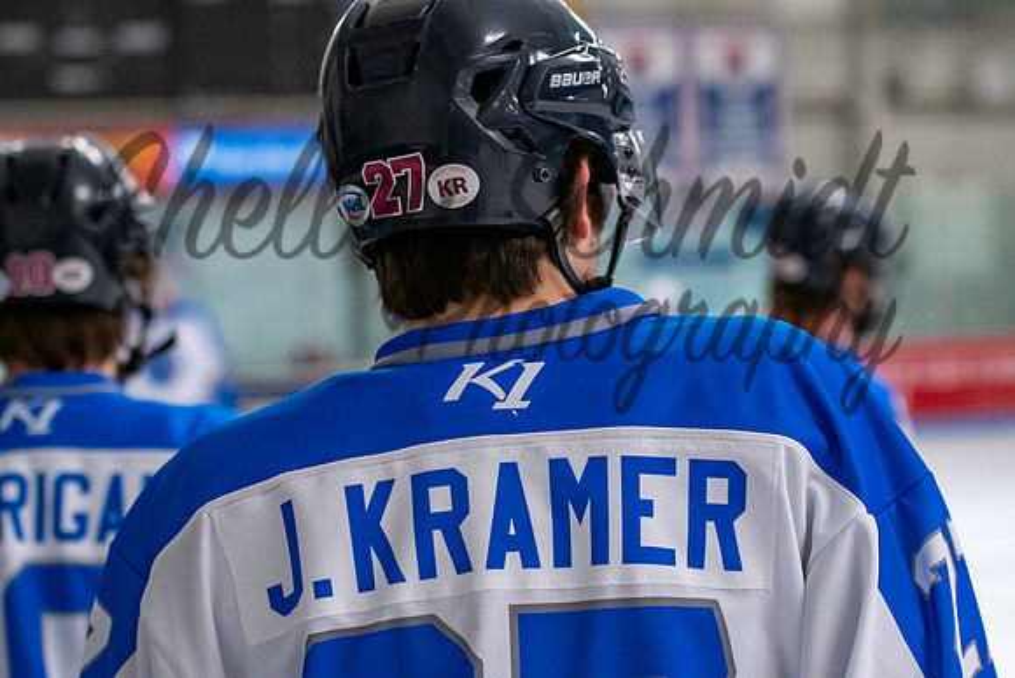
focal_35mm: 105
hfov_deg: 19.5
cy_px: 339
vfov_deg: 13.0
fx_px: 2961
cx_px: 508
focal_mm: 70
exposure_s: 1/800
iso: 2000
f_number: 3.2
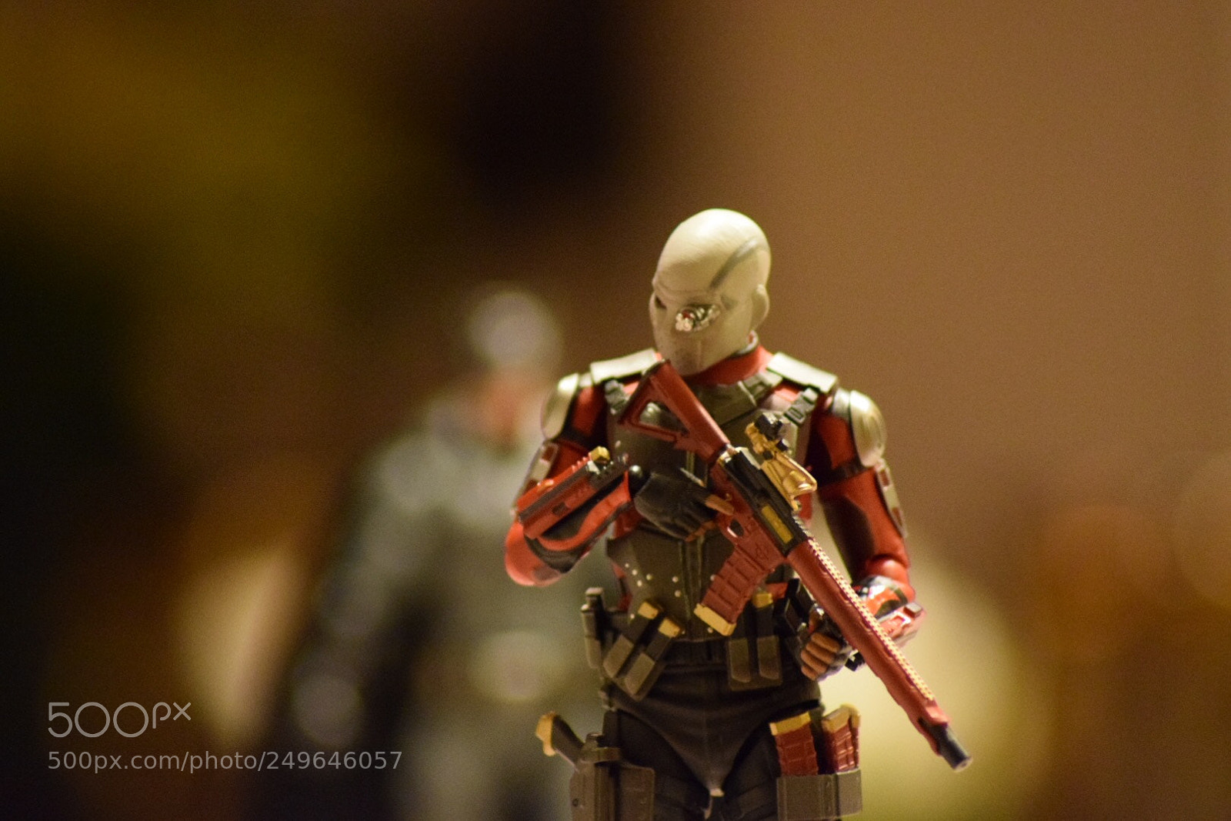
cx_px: 616
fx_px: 10259
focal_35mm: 300
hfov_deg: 6.9
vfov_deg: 4.6
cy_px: 410
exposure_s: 1/30
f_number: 4.8
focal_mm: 200
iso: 6400
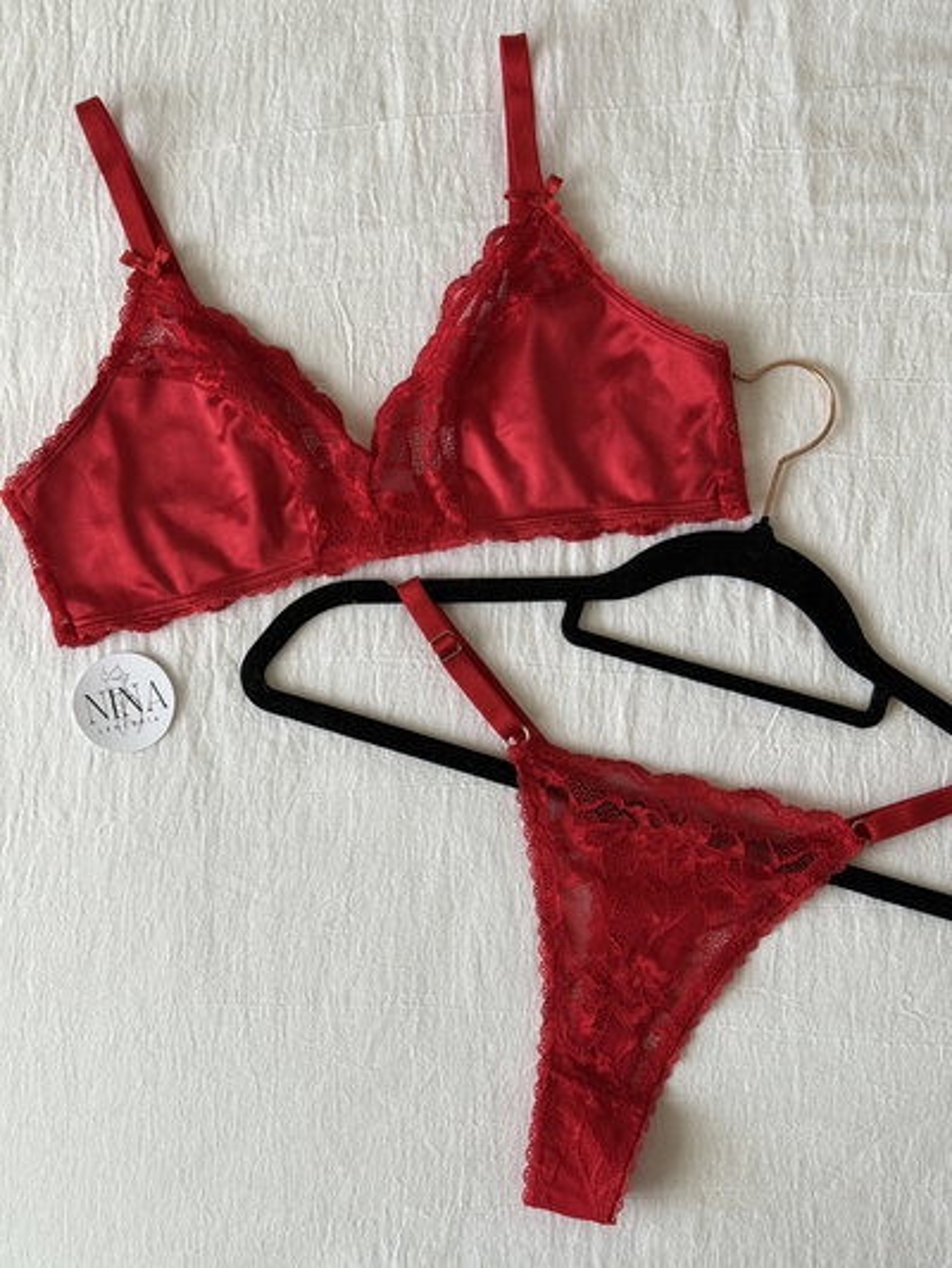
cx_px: 476
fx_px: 1759
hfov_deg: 30.3
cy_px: 634
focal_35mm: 48
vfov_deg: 39.6
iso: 125
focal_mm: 6.76
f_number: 1.78
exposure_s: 1/60
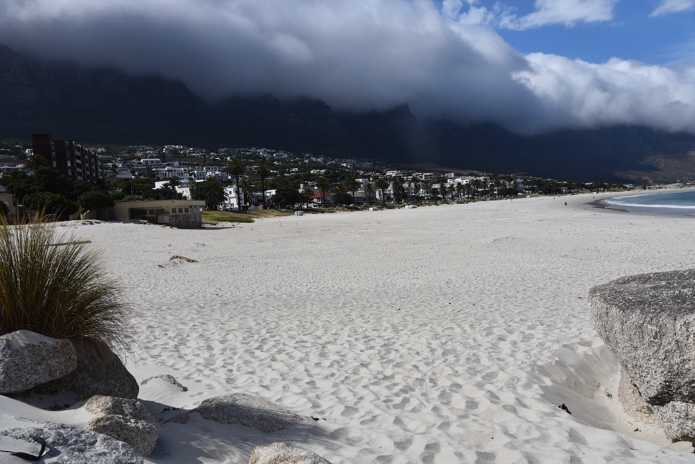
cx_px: 348
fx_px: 579
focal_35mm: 30
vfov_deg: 43.7
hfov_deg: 61.9
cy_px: 232
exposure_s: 1/500
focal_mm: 30
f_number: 11
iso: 200
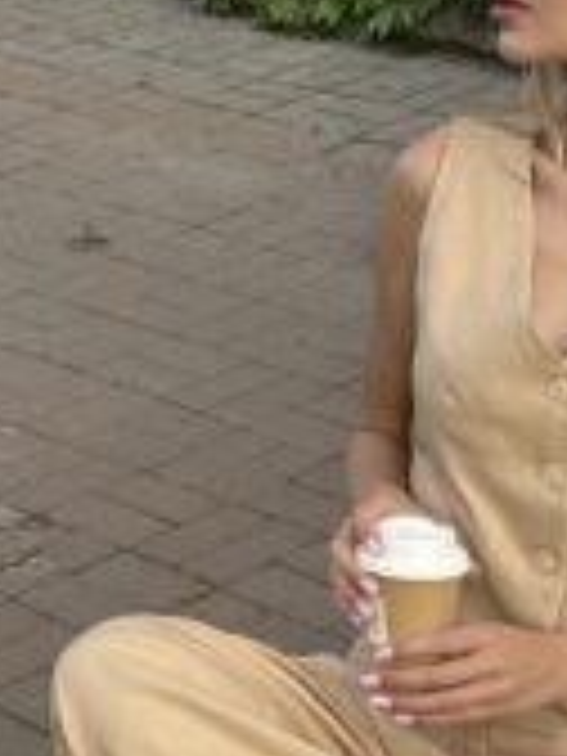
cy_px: 580
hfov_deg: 13.0
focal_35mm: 114
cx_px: 423
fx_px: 2490
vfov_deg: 17.2
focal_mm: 6.76
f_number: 1.78
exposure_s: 1/786
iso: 64
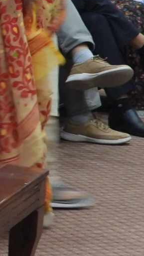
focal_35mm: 241
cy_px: 43
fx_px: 1636
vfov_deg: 8.9
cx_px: -367
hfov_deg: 4.7
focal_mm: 9
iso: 400
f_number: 3.2
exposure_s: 1/20
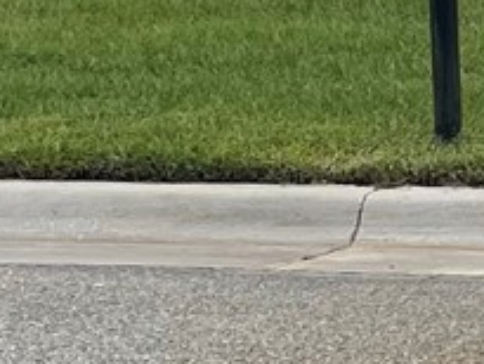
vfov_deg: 7.5
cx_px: 1195
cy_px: -229
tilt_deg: -0.8
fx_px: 2728
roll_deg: +1.4
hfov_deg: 9.0
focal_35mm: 195
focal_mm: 5.1
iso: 32
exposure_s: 1/3344
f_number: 1.6
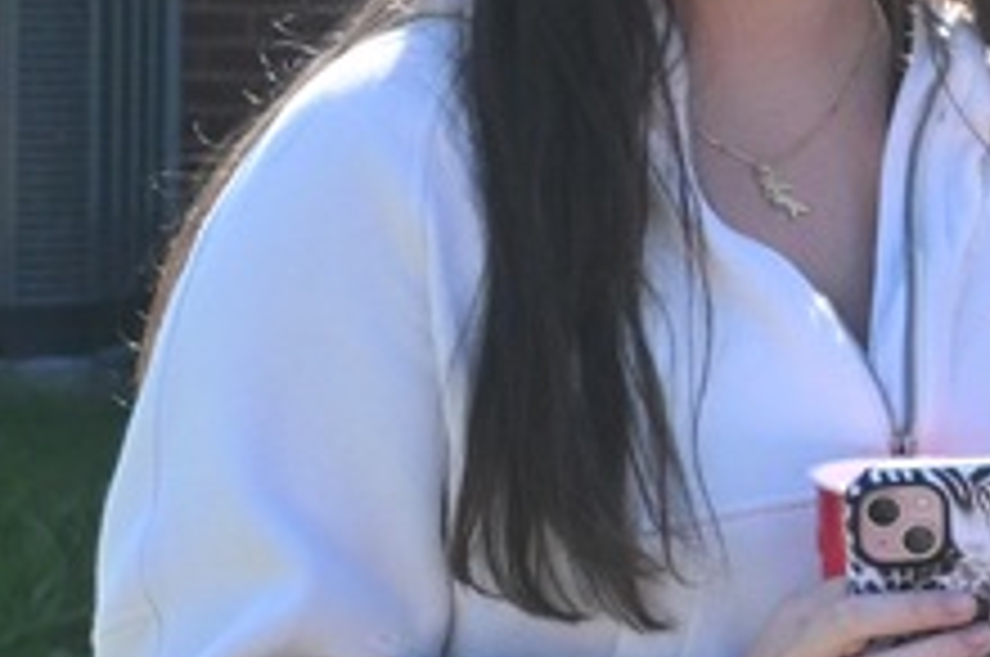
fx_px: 6046
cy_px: 225
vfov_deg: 6.2
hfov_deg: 8.7
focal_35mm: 220
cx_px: 2196
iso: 2200
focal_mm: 31.5
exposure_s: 1/4000
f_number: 5
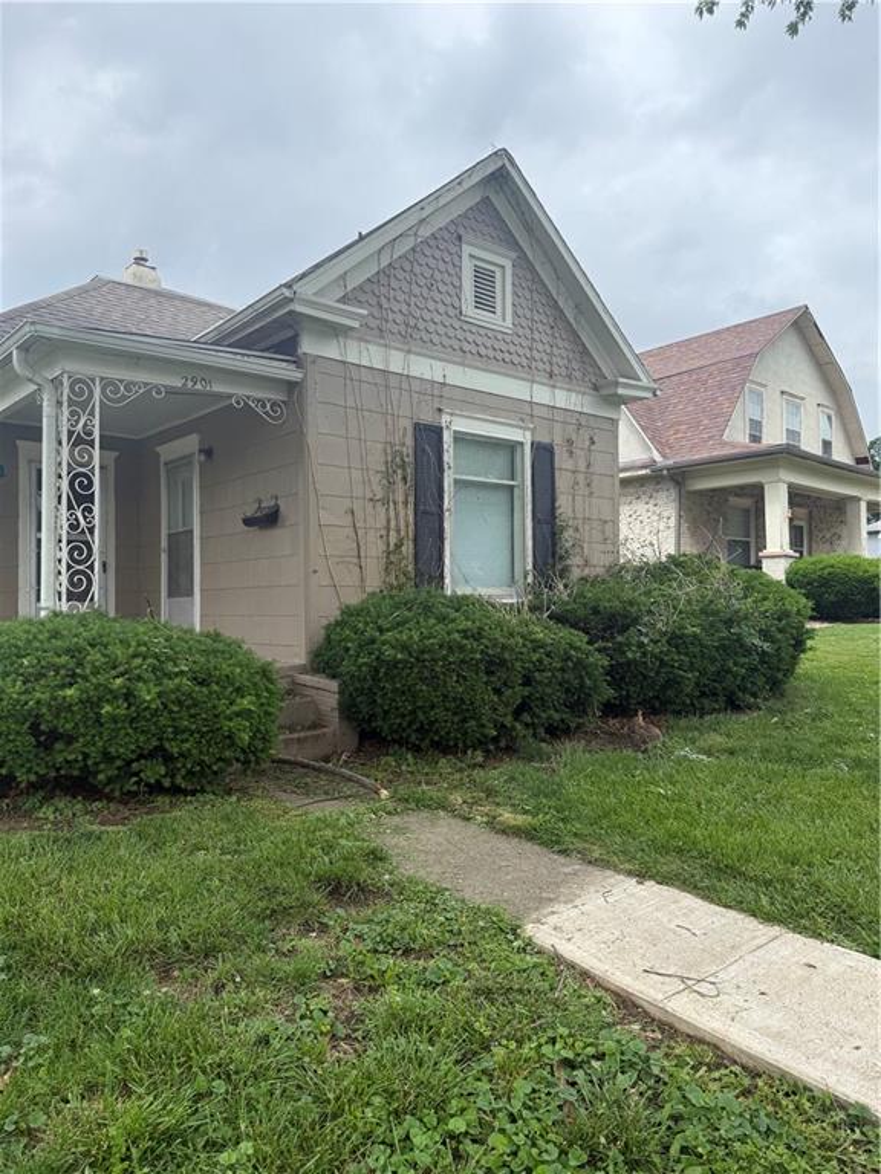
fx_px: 814
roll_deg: +1.5
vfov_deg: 71.6
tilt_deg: +2.1
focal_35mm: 24
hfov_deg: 56.8
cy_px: 587
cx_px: 440
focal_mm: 6.76
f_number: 1.78
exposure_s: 1/2445
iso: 100
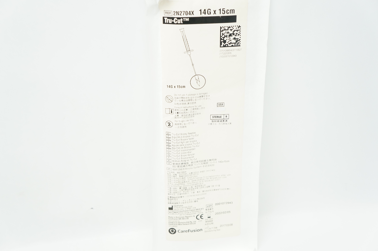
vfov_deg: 29.8
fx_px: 472
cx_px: 189
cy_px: 126
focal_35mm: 45
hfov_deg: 43.6
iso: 800
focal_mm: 30
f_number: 5.6
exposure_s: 1/125
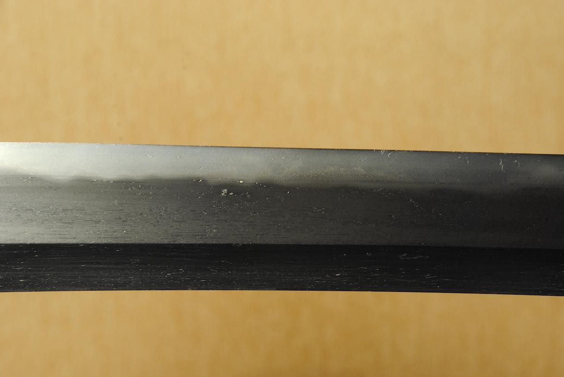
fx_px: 2996
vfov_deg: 7.2
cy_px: 201
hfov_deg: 10.8
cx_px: 316
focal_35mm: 191
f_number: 11
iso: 200
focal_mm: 112
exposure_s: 1/2
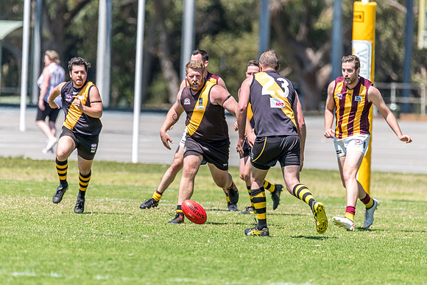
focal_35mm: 692
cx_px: 195
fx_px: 8215
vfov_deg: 2.0
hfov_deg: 3.0
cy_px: 155
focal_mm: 600
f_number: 6.3
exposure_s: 1/2500
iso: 800
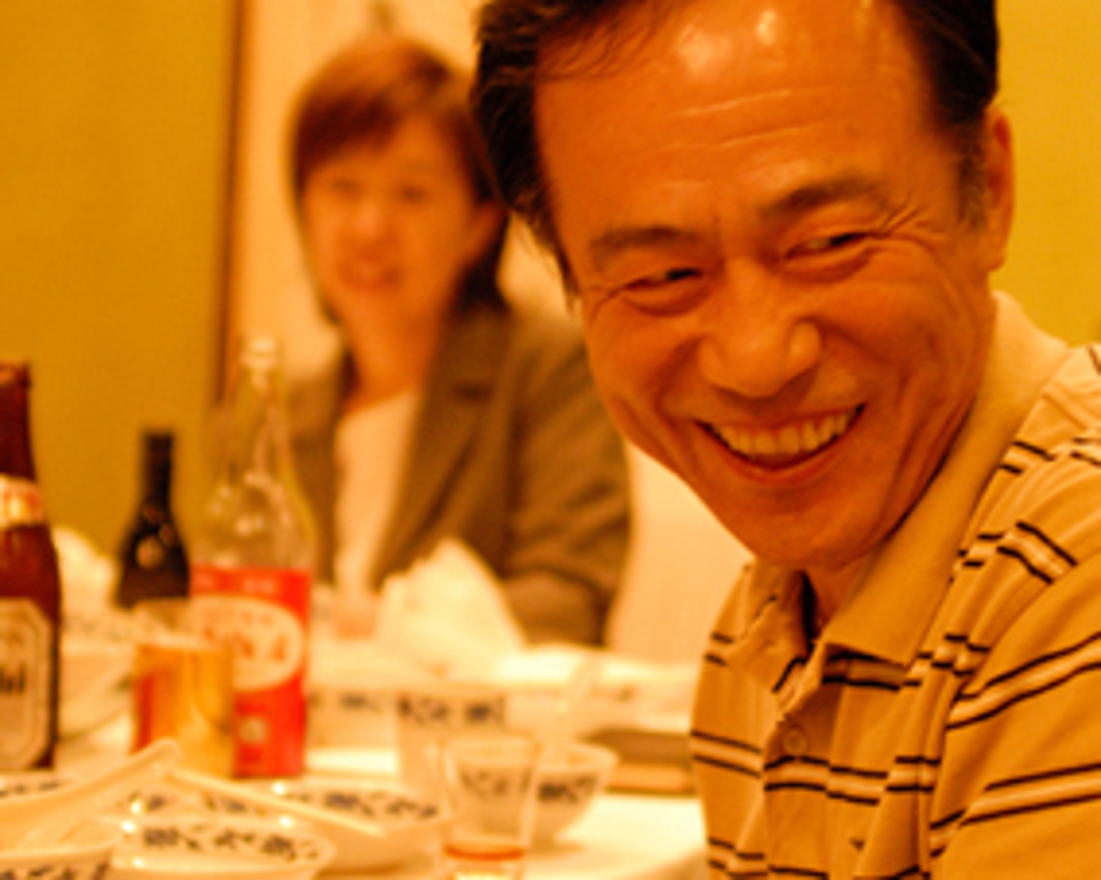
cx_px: 779
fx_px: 2899
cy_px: 393
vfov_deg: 17.3
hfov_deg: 21.4
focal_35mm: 89
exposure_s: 1/80
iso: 800
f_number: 2
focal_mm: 28
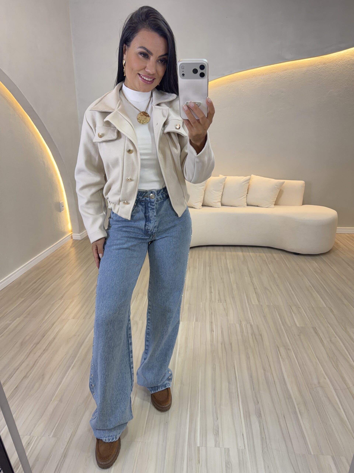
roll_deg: +2.1
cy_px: 236
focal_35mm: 24
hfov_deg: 56.8
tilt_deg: -33.9
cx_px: 177
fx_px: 327
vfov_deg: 71.6
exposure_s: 1/60
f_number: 1.78
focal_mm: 6.76
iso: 160
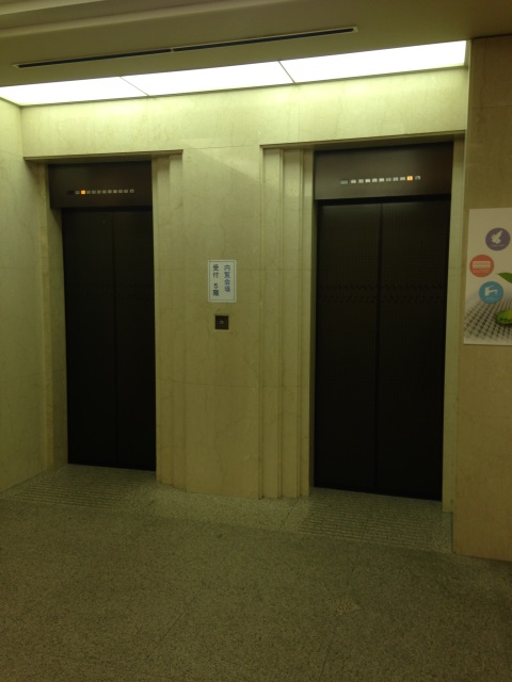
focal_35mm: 33
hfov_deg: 42.9
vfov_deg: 55.4
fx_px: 651
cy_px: 341
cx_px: 256
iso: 64
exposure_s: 1/20
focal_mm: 4.12
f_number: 2.4
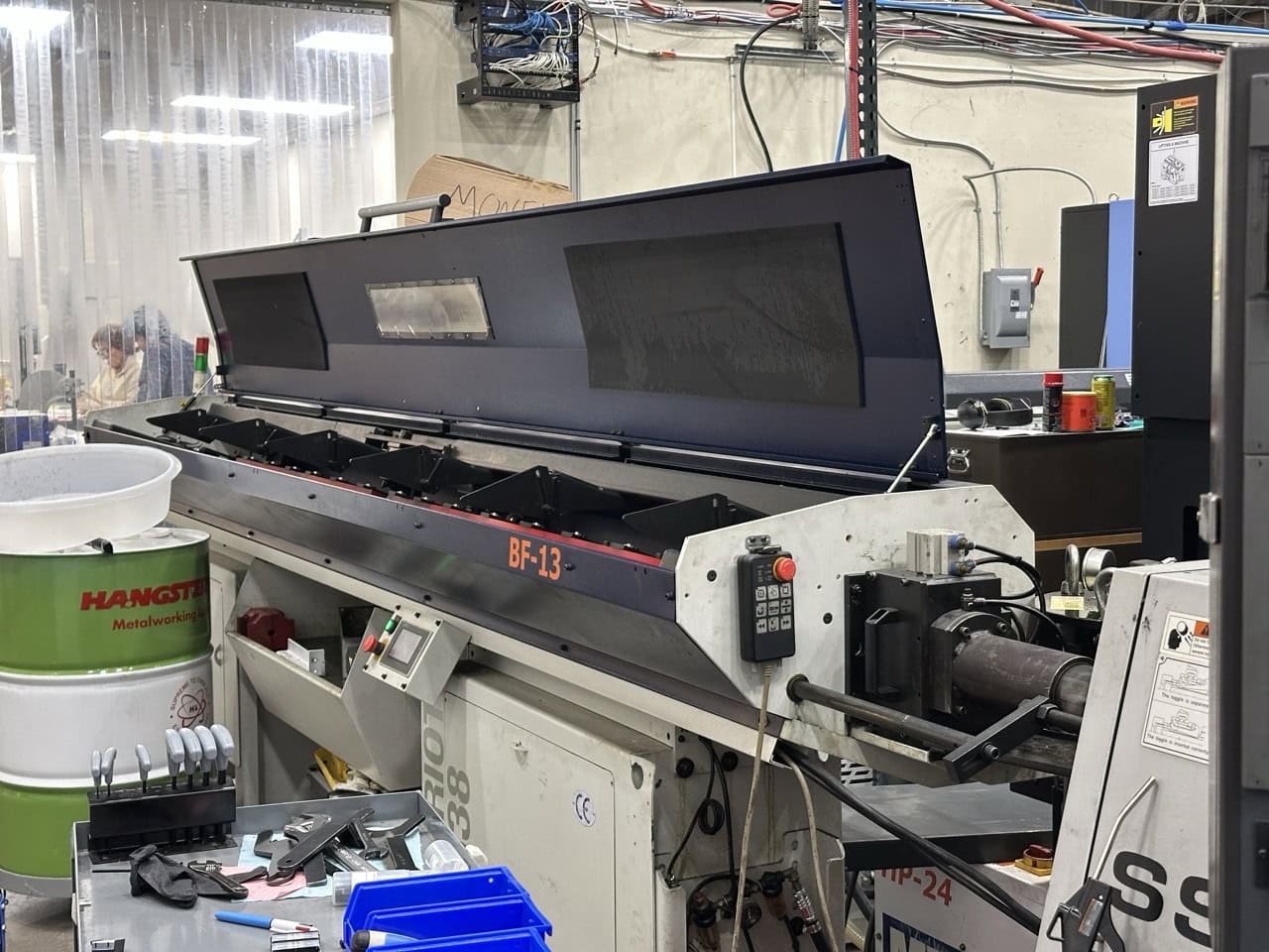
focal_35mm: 48
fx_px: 1760
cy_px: 476
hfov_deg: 39.7
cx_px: 634
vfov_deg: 30.3
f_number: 1.8
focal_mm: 6.9
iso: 200
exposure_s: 1/60
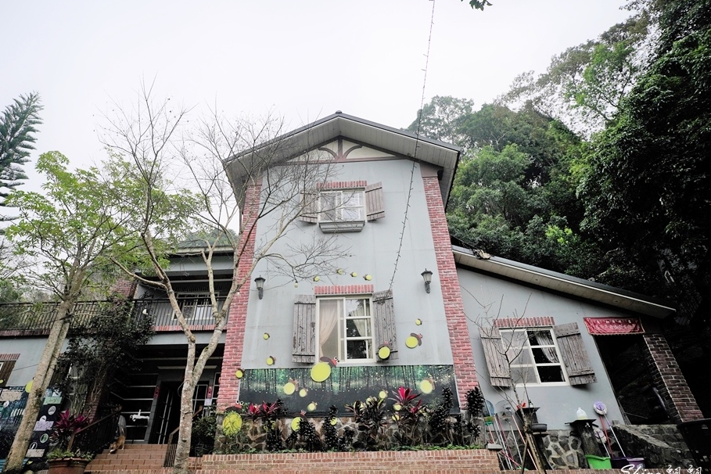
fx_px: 434
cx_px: 330
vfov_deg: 57.2
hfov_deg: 78.5
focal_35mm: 22
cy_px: 232
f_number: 2.5
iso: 100
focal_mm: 20
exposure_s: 1/800
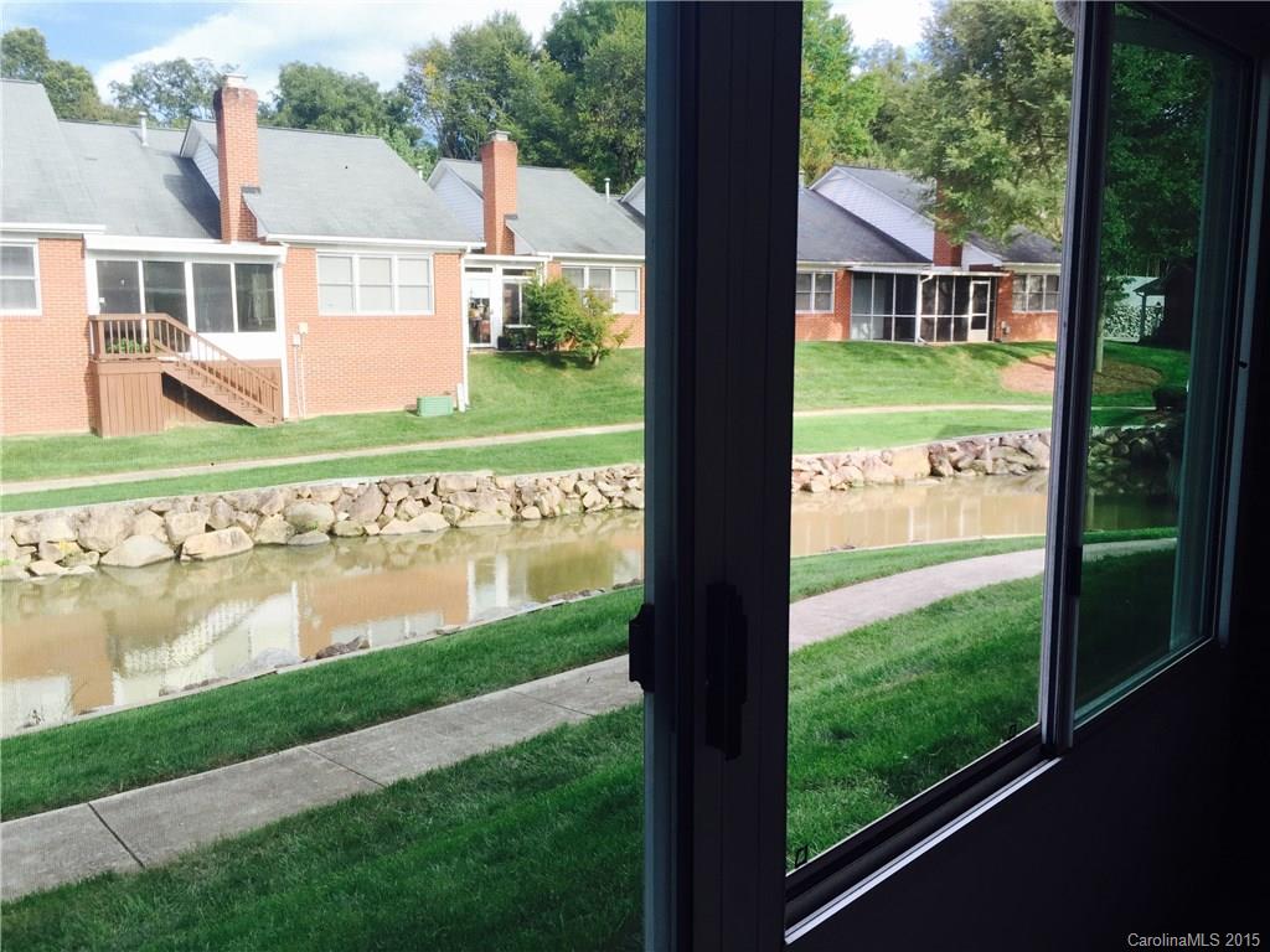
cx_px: 635
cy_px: 476
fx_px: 1064
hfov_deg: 61.7
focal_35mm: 29
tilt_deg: -7.5
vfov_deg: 48.2
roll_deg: -1.8
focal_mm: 4.15
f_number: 2.2
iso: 32
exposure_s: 1/234
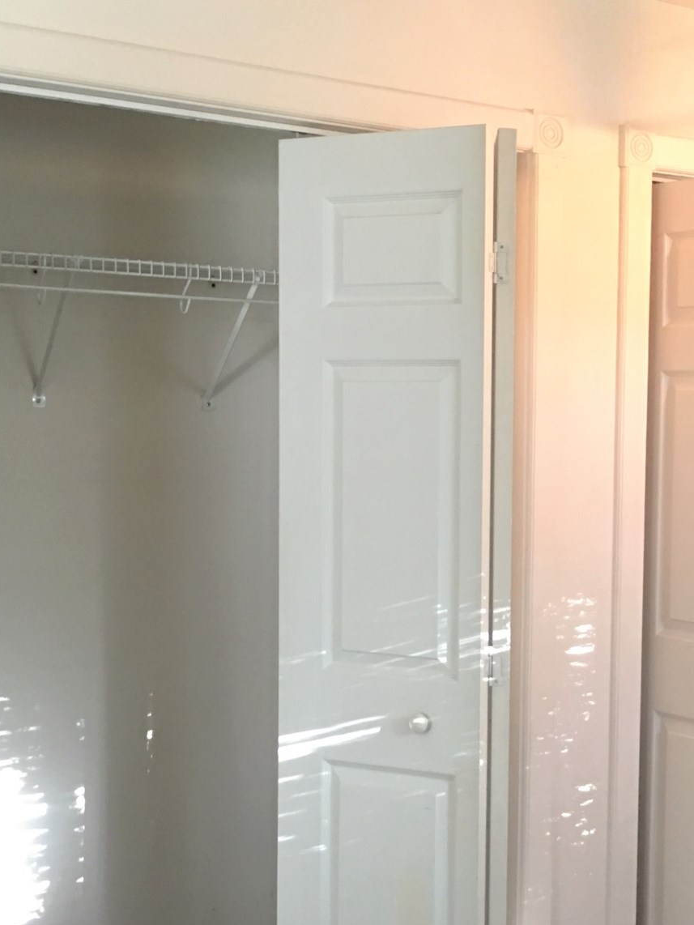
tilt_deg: -3.9
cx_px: 539
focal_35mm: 52
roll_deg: -1.0
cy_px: 531
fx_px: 1390
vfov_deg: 36.7
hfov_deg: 27.6
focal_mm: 4.15
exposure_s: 1/4
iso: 50
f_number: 2.2
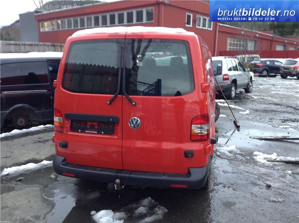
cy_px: 112
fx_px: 285
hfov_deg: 55.4
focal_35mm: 33
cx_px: 150
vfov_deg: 42.8
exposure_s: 1/24
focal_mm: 3.3
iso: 64
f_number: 2.4
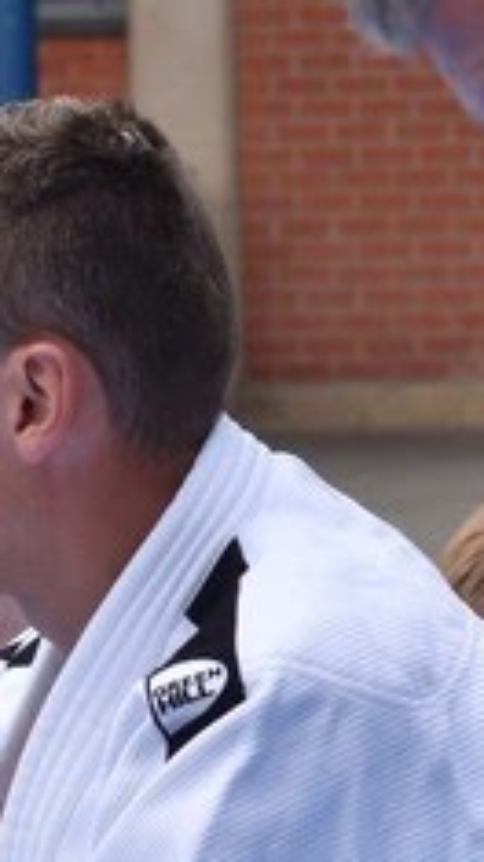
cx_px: 290
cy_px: 959
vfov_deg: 6.3
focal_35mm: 342
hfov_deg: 3.5
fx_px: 7811
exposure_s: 1/500
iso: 100
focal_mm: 50
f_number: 5
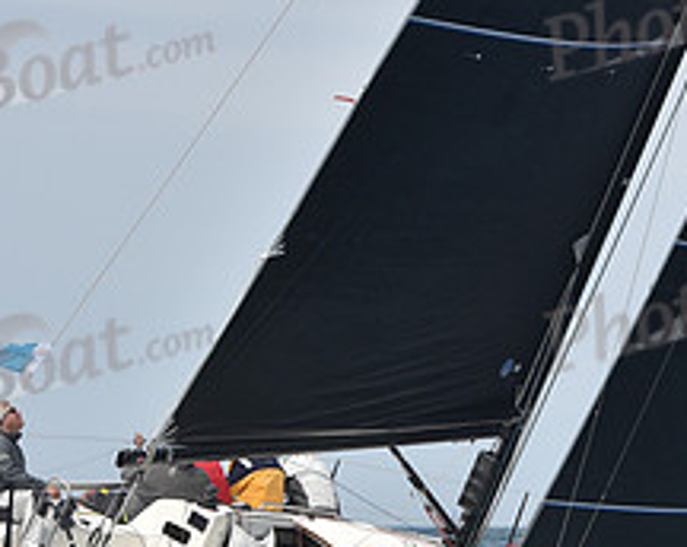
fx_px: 6921
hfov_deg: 5.7
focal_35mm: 341
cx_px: 382
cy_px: 501
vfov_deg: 4.5
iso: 250
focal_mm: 135
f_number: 10
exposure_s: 1/800
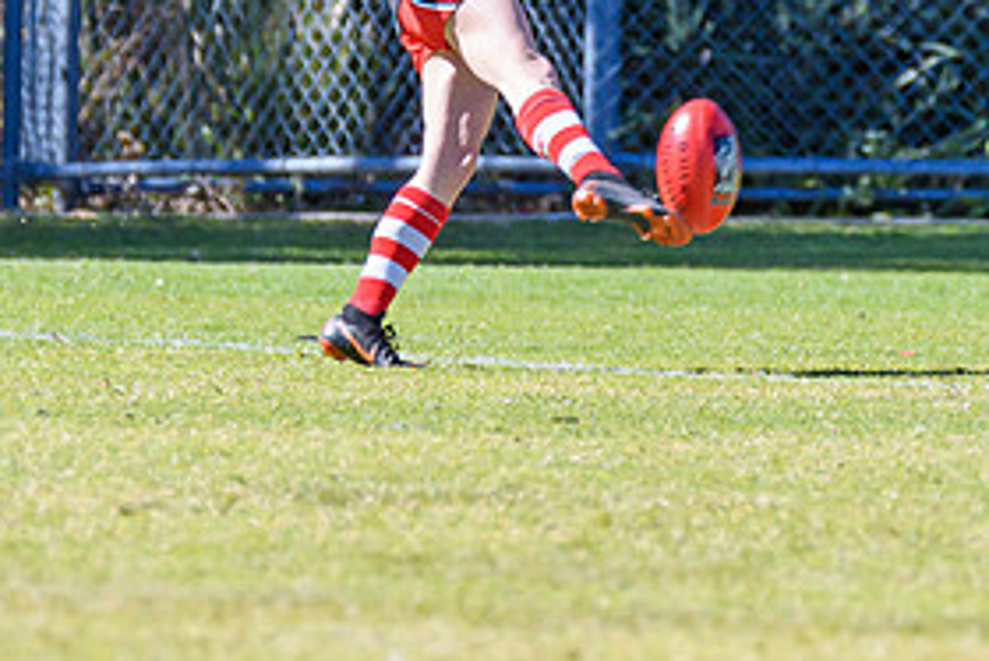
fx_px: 45955
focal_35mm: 1672
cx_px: 264
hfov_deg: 1.2
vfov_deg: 0.8
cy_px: -19
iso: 800
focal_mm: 420
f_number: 8
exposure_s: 1/1250
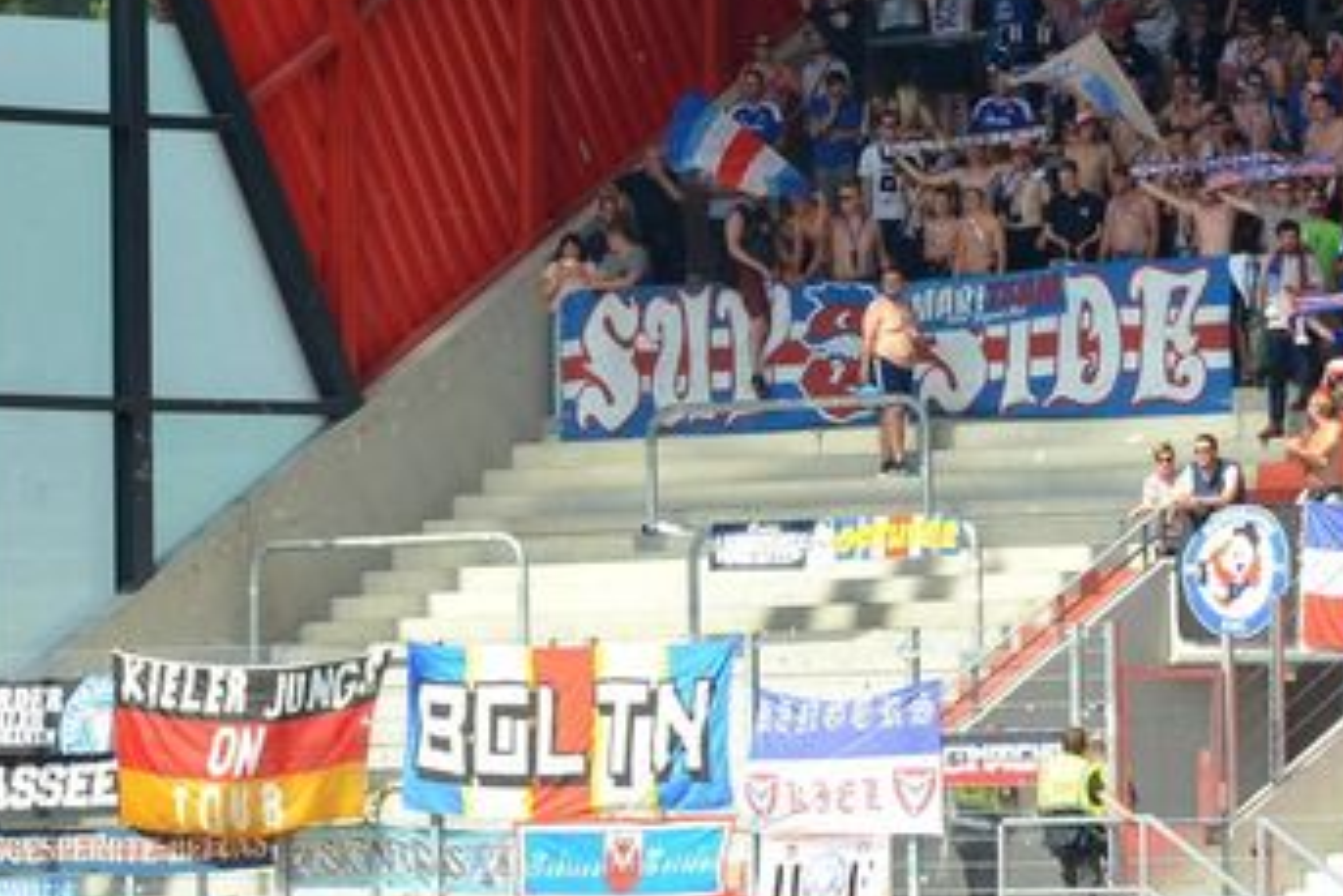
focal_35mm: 279
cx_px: 1006
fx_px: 10412
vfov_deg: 4.9
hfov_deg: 7.4
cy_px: 305
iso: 1250
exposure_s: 1/2000
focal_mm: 112
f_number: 8
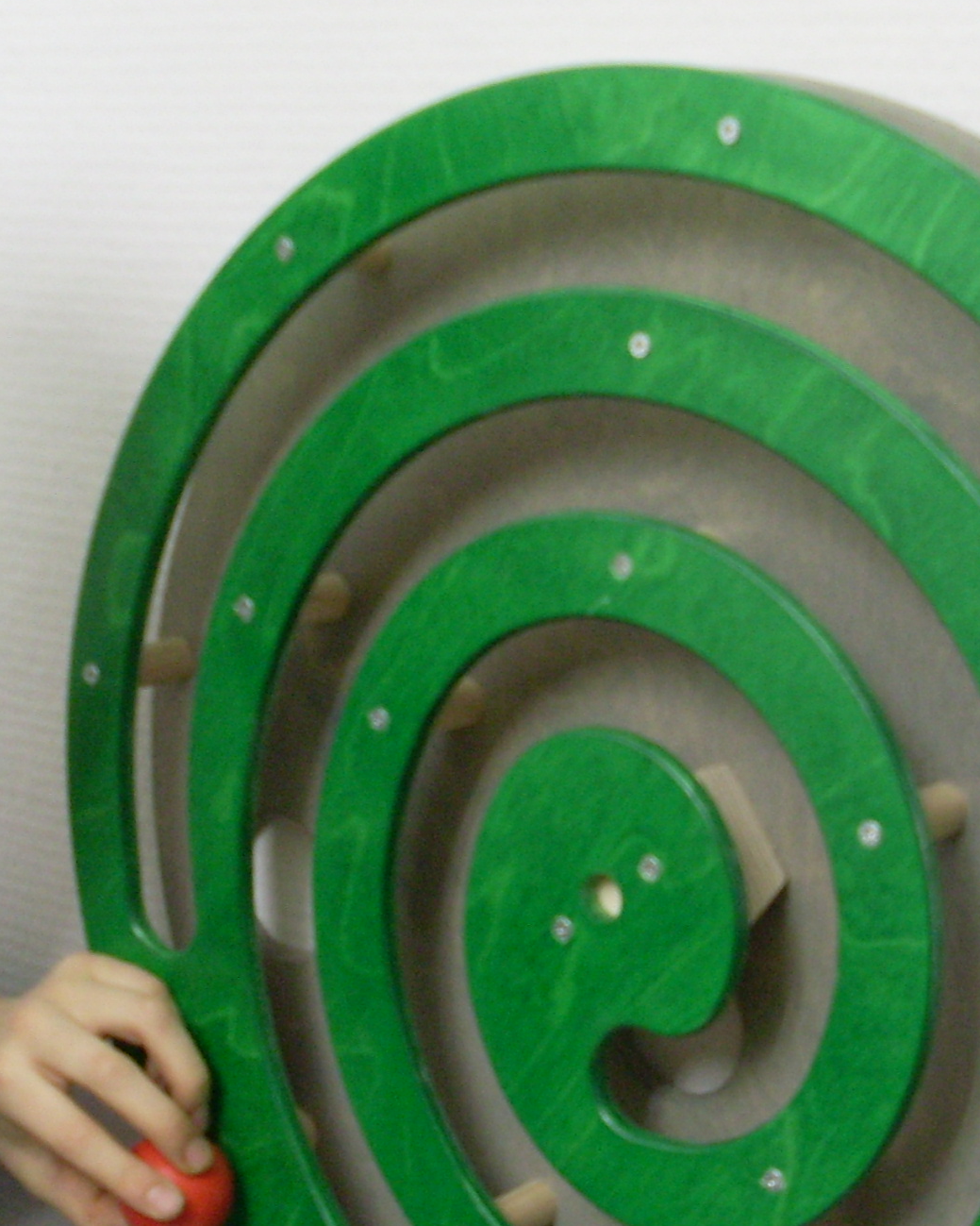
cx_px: 796
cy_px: 828
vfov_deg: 25.6
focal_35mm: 74
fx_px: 2683
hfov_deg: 20.4
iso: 200
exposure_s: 1/15
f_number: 3
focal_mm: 6.3
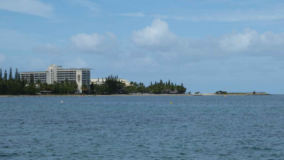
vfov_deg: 9.9
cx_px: 141
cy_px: 92
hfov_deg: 17.6
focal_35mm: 122
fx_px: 919
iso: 80
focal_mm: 18.2
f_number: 5.6
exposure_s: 1/640
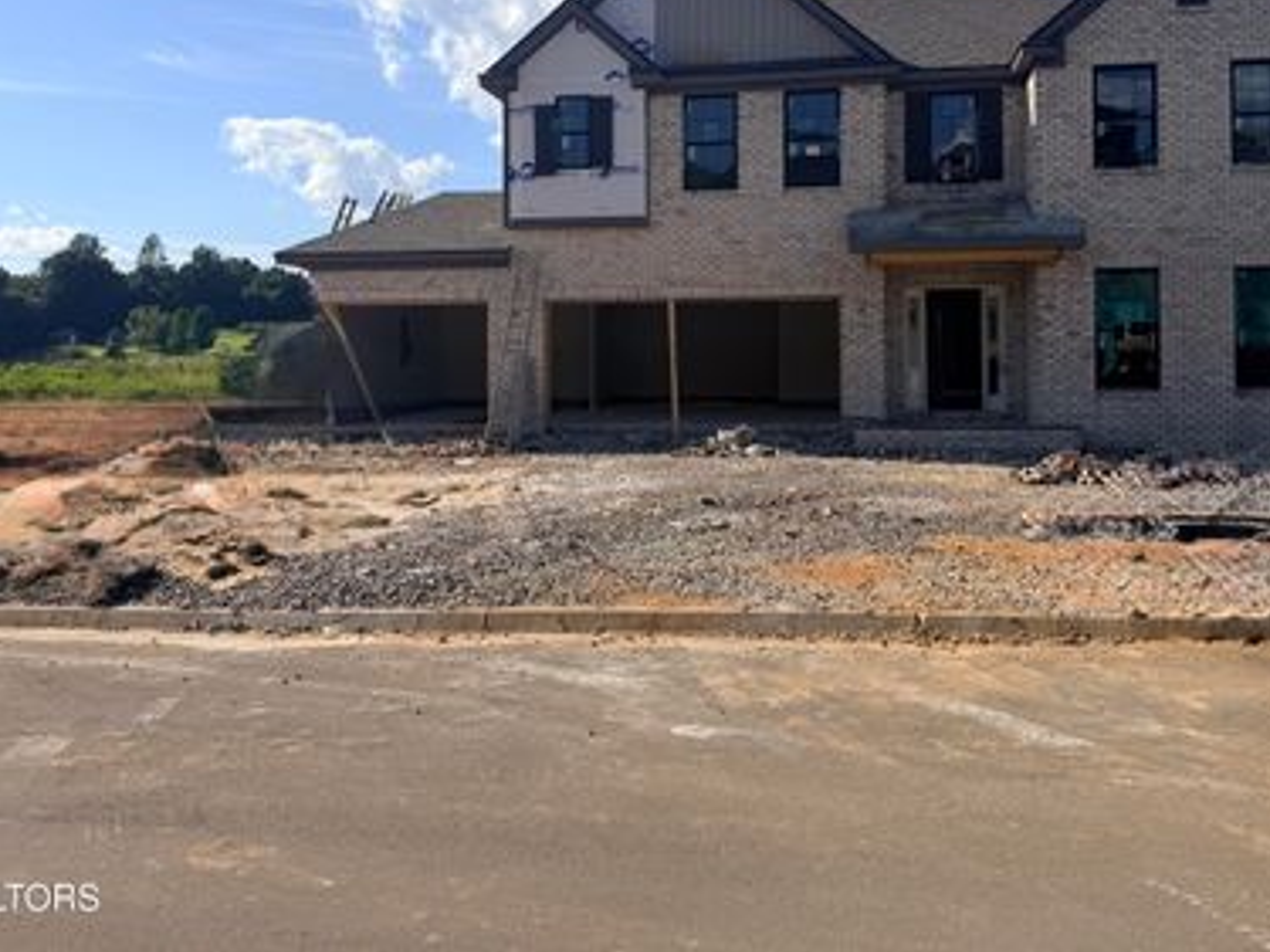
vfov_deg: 43.5
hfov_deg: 56.8
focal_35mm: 32
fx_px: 1174
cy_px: 320
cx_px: 677
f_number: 1.78
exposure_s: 1/7353
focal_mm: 6.76
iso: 80
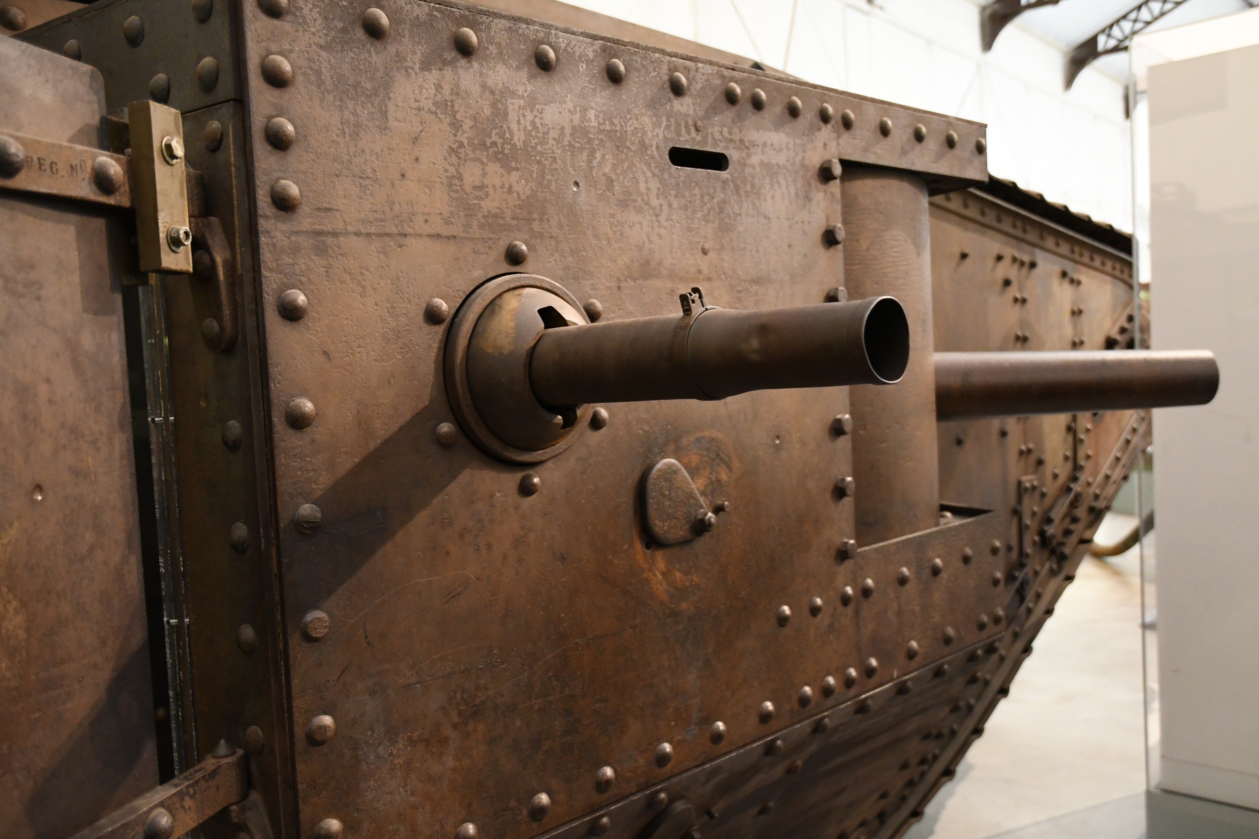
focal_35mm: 33
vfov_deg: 40.0
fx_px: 1154
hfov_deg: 57.2
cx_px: 630
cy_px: 420
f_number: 2.8
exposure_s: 1/13
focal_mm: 22
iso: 3200
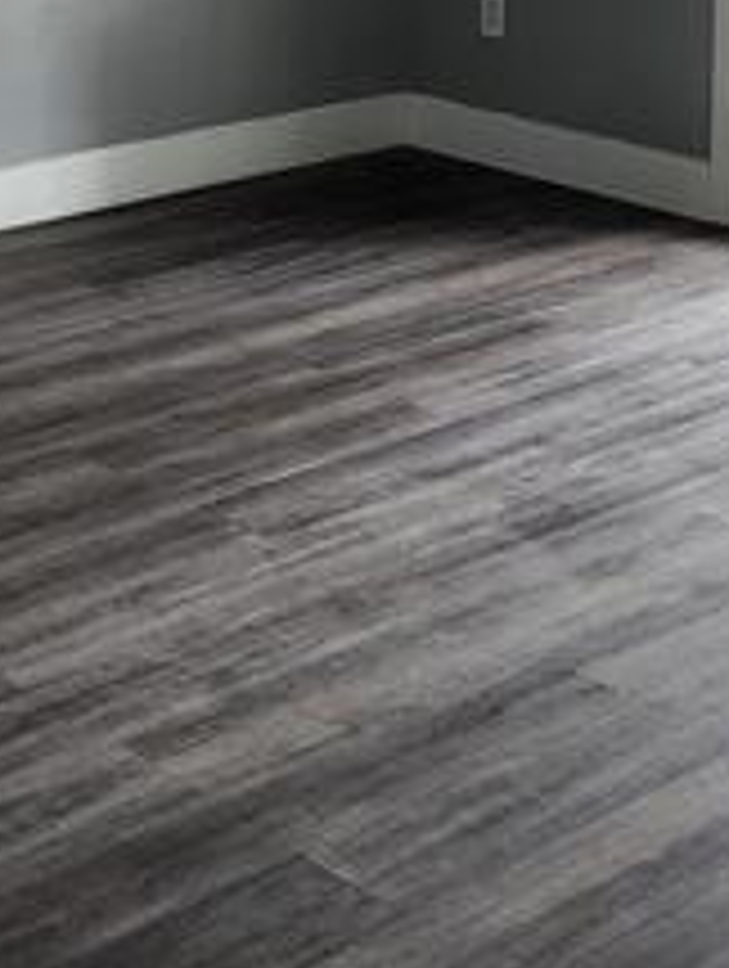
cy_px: -144
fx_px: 2296
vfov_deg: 22.2
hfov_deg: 18.0
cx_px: 216
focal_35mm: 82
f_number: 1.8
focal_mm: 6.4
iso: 250
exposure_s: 1/120
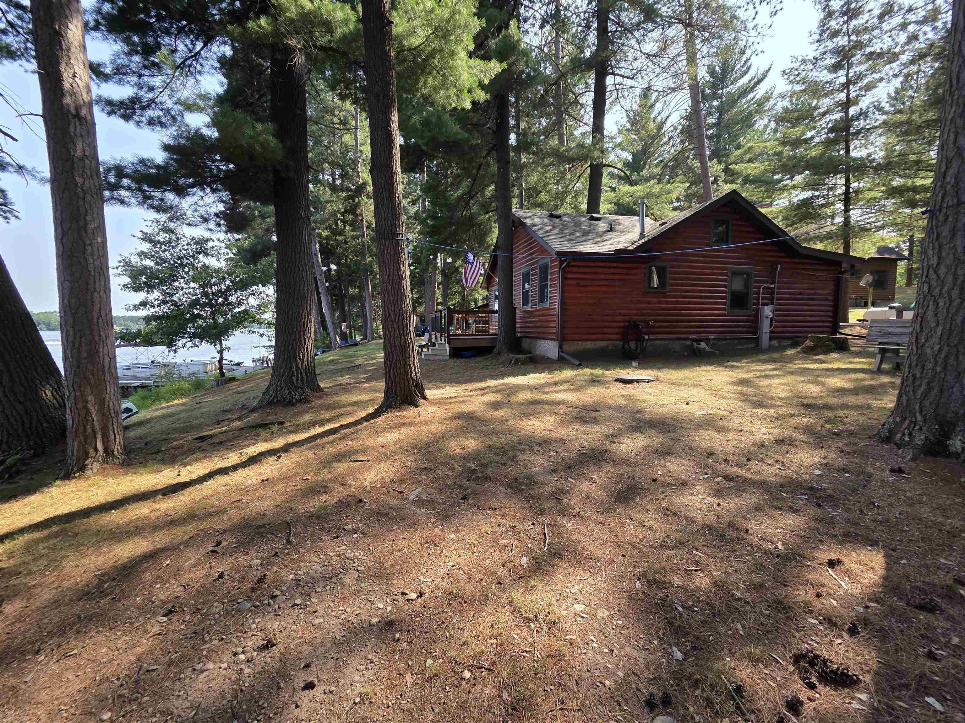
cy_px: 362
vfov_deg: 89.9
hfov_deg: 106.2
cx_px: 482
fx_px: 362
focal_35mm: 13
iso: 50
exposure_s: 1/466
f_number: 2.2
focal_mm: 2.2
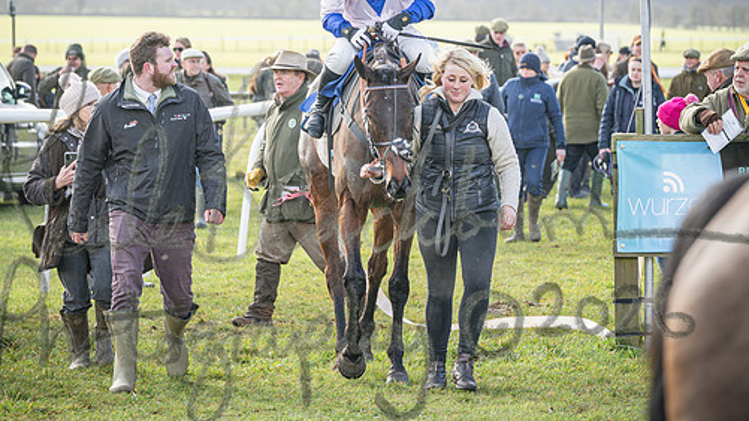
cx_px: 358
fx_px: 4489
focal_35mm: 226
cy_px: 166
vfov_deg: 5.4
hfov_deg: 9.5
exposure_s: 1/400
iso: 200
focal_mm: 107
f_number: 4
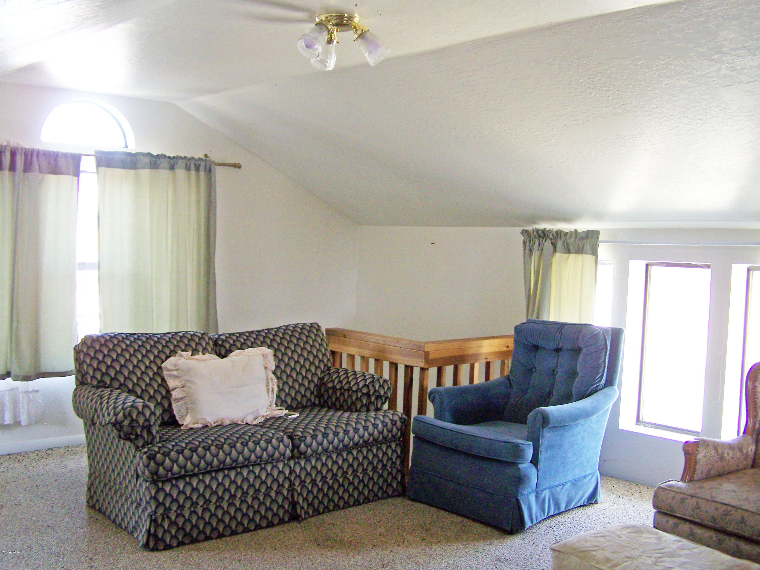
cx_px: 380
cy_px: 285
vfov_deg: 37.7
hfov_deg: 49.0
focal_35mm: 38
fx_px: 834
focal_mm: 6.3
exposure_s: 1/30
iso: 125
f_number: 2.8
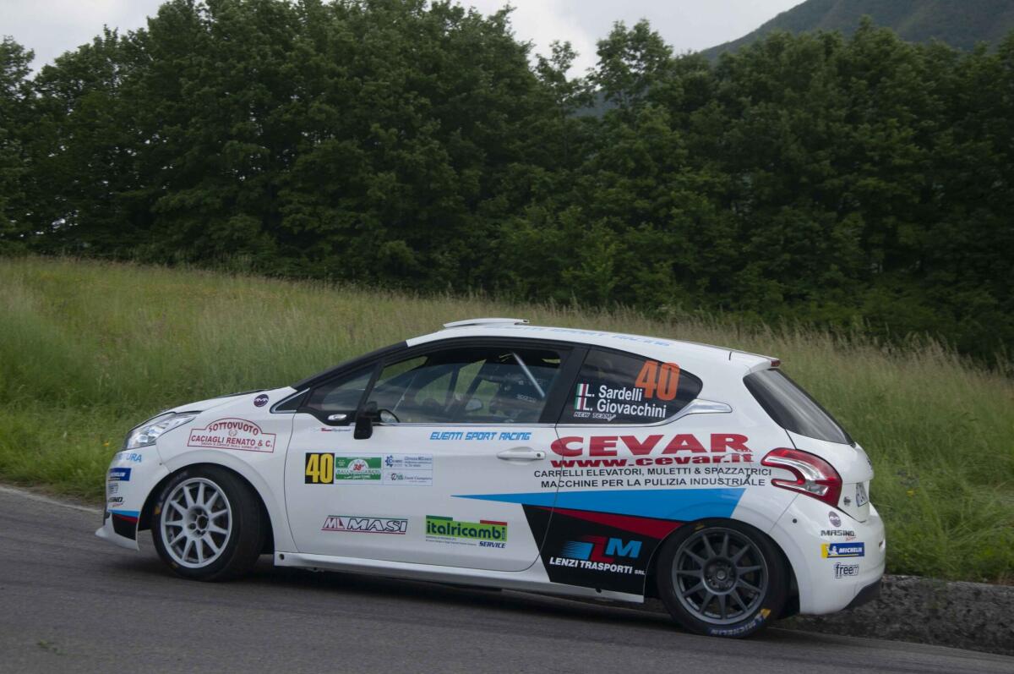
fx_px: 2026
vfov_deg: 18.9
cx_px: 507
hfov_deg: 28.1
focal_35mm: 72
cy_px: 337
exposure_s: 1/1000
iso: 500
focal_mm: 48
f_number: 8
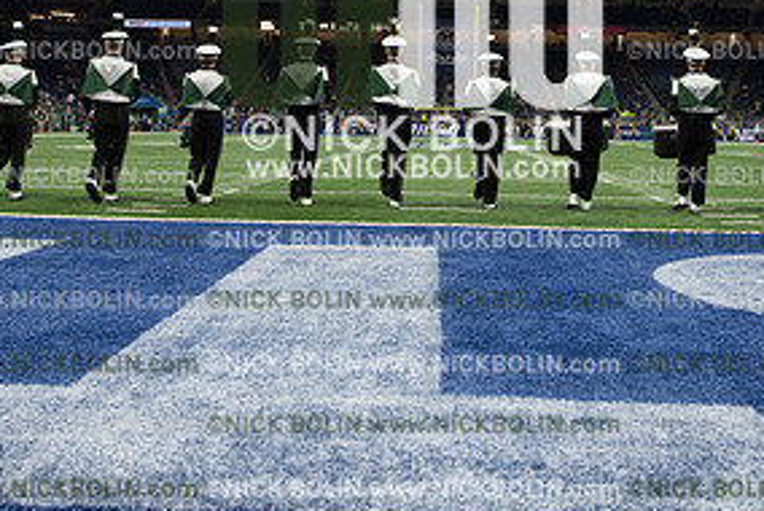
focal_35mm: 49
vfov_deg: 26.7
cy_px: 52
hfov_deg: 40.3
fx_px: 1041
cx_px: 412
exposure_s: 1/1250
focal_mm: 24
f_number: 2.8
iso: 1250
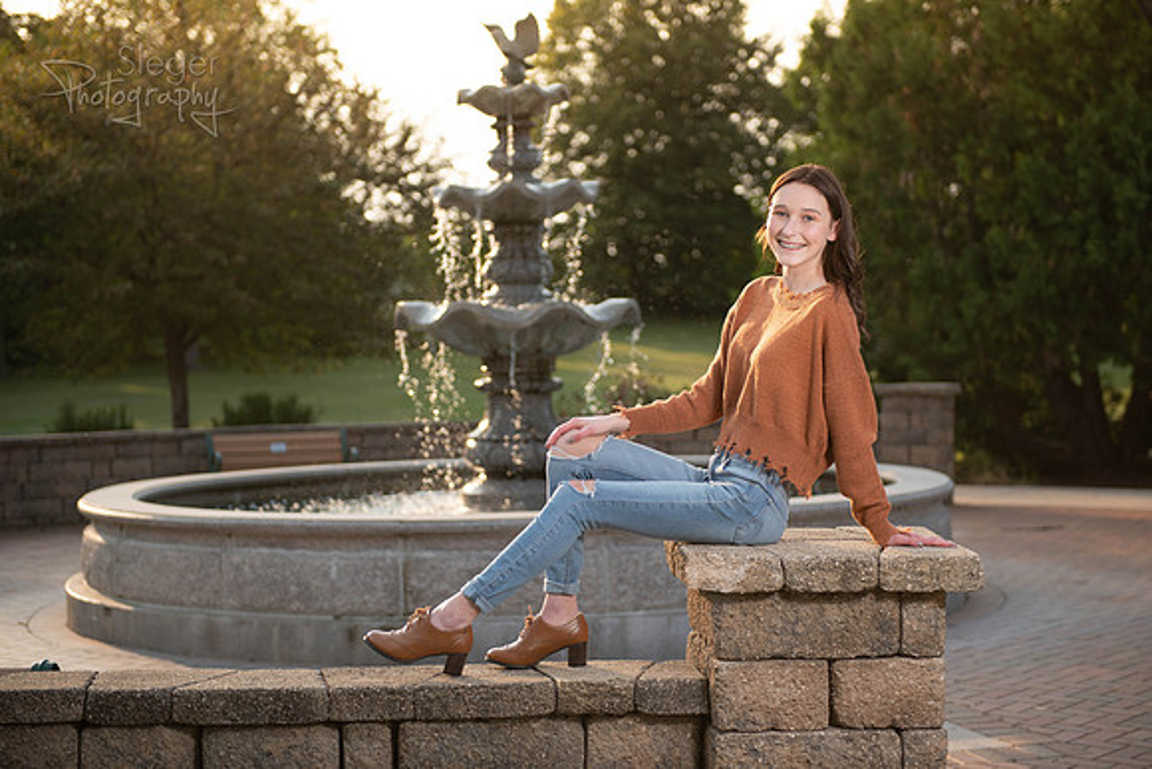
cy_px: 376
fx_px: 2063
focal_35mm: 64
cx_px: 599
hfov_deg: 31.2
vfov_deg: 21.1
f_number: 2.8
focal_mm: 62
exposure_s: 1/640
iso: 100
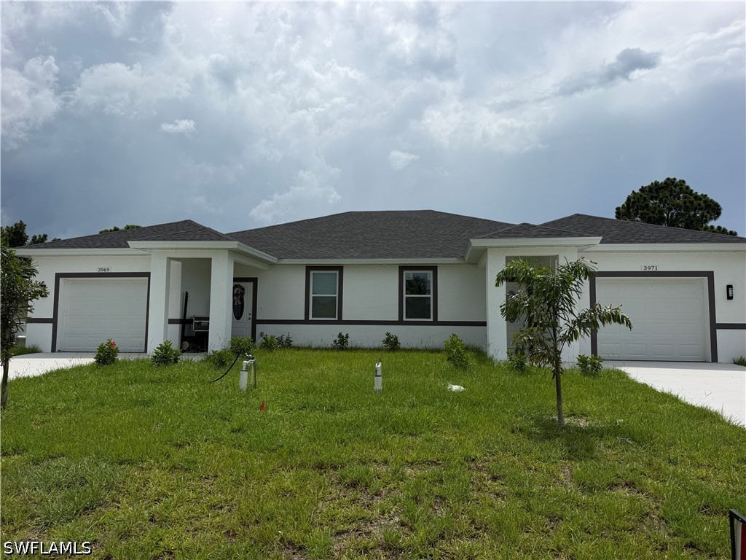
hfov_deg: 71.6
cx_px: 373
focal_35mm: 24
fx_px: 517
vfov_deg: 56.8
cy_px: 280
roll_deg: -0.3
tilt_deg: +6.0
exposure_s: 1/11905
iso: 80
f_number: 1.78
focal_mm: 6.76
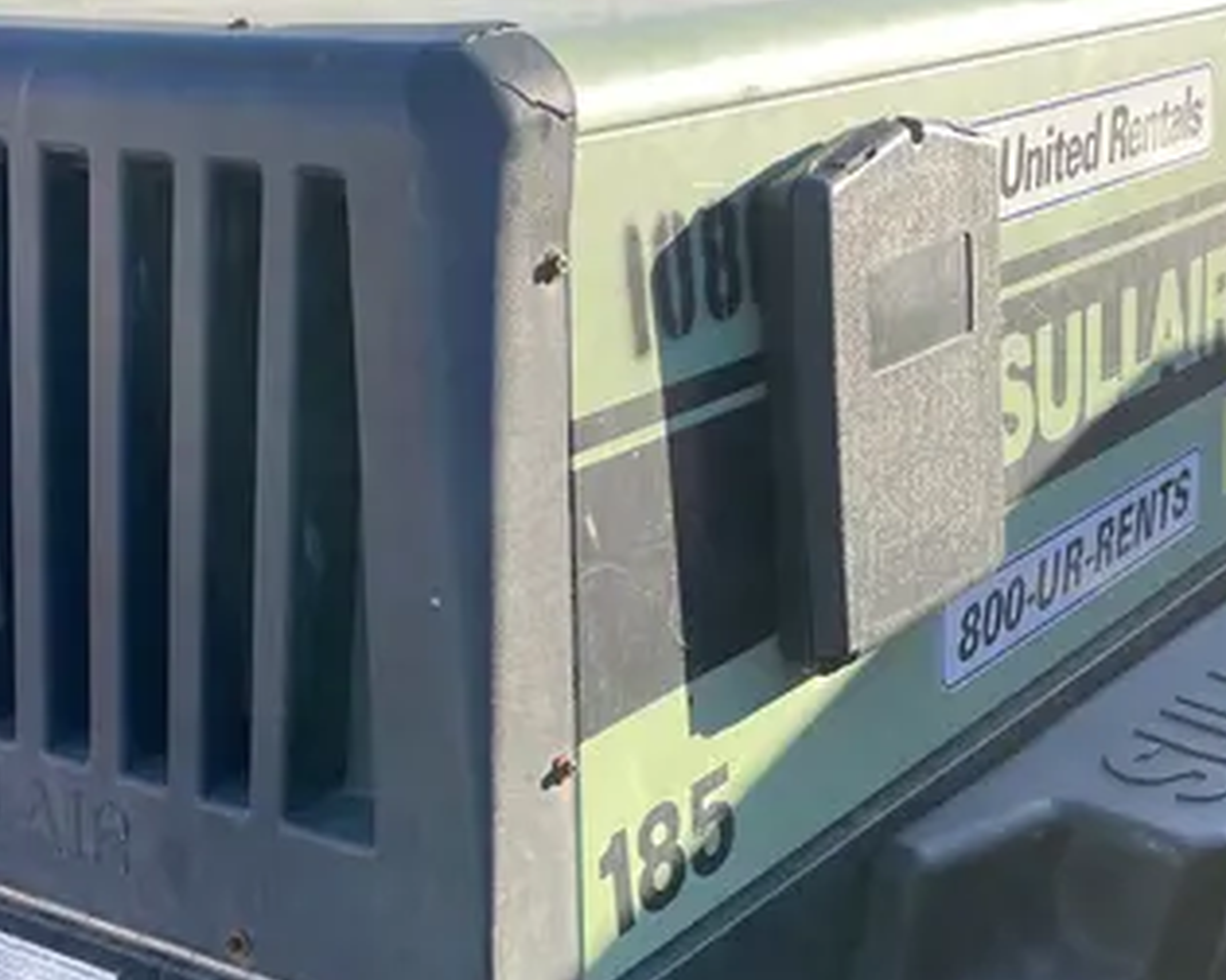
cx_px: 518
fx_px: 2141
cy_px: 826
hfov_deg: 31.9
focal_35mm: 59
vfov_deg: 25.2
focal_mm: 4.2
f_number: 1.6
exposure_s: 1/615
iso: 32
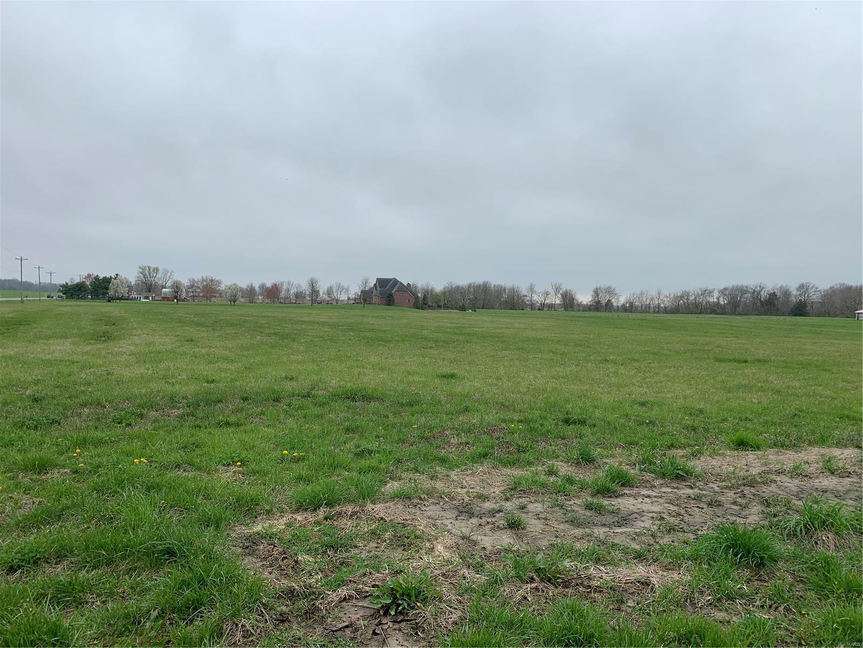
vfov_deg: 53.1
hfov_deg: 67.3
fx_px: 648
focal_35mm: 26
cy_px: 324
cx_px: 432
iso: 25
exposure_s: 1/1779
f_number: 1.8
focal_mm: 4.25
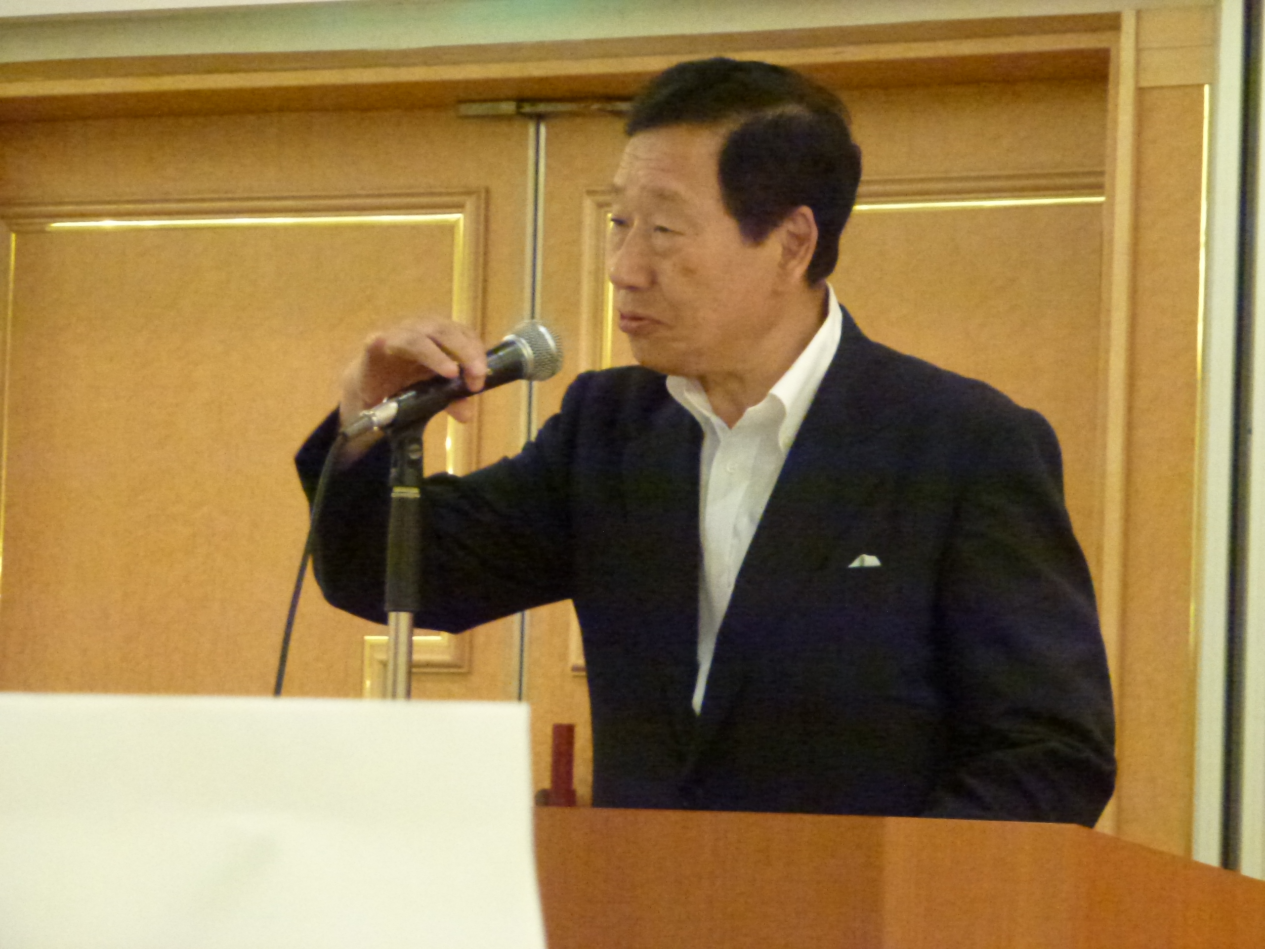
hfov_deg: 10.9
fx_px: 6651
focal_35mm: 182
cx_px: 632
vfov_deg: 8.2
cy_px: 474
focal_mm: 32.6
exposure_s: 1/40
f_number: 5.4
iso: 1600
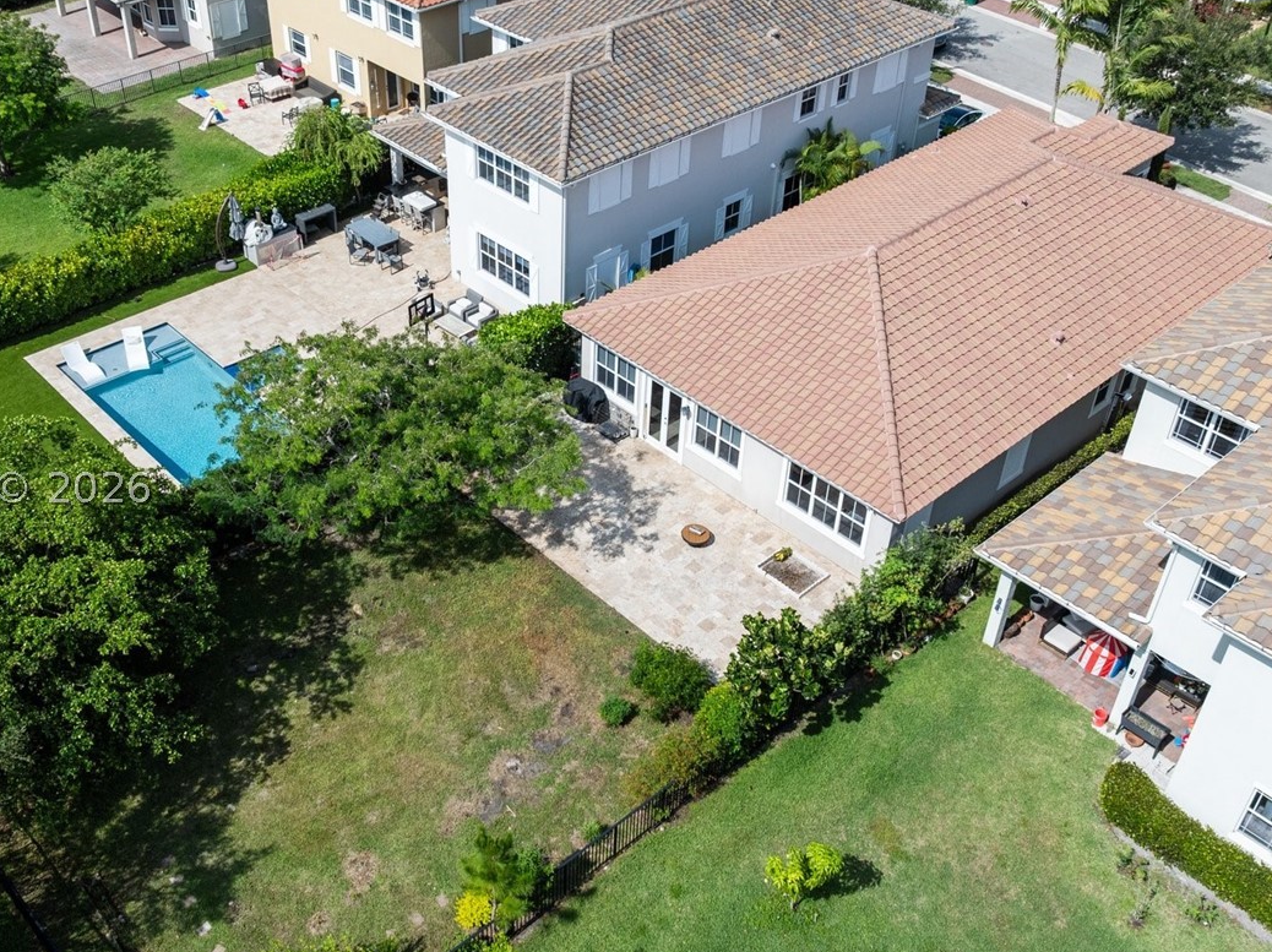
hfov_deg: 49.9
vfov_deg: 38.6
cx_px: 528
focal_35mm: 37
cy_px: 488
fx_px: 1359
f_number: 2.8
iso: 120
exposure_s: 1/800
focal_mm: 12.29
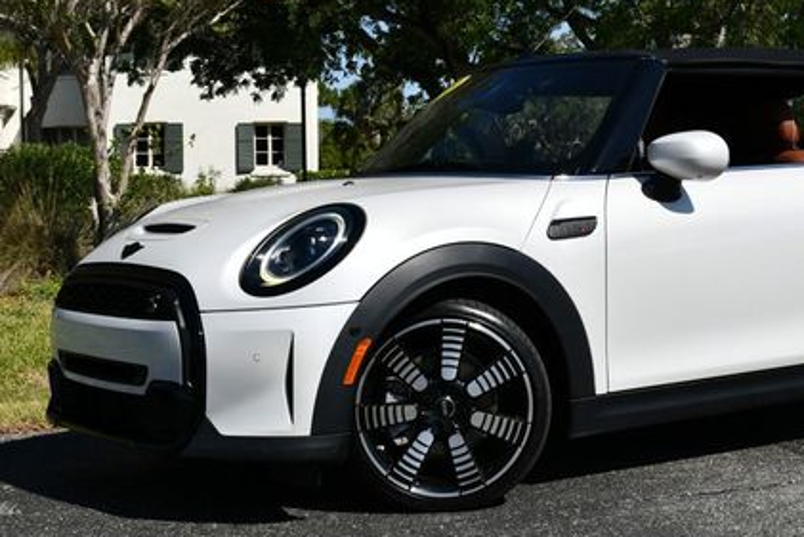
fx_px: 1631
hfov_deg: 27.5
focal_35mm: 73
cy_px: 176
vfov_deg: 18.6
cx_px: 550
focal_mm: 24
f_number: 9
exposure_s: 1/320
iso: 100
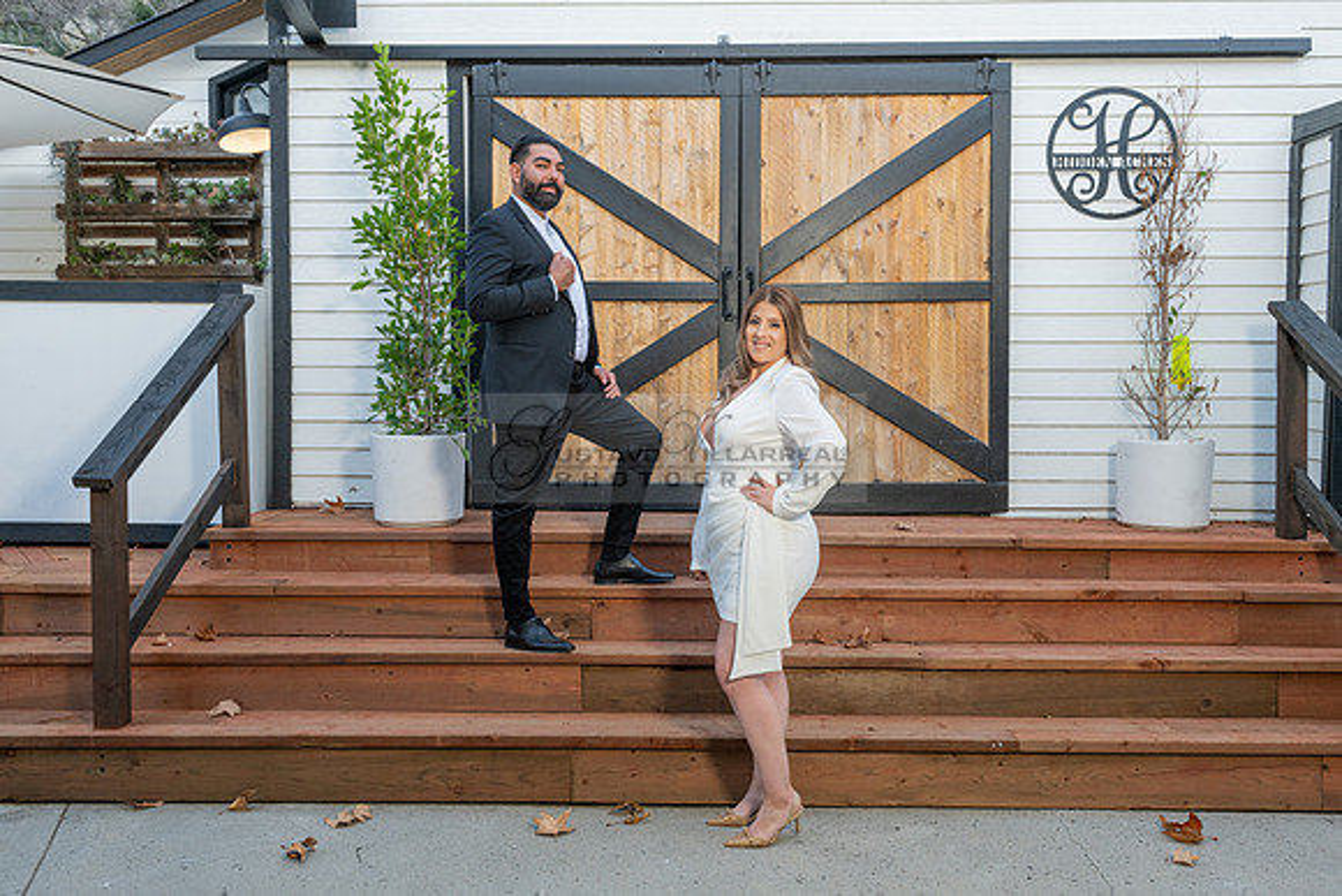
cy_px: 448
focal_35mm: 32
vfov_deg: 41.0
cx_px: 671
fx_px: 1197
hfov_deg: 58.5
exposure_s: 1/125
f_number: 8
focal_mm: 31
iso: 400
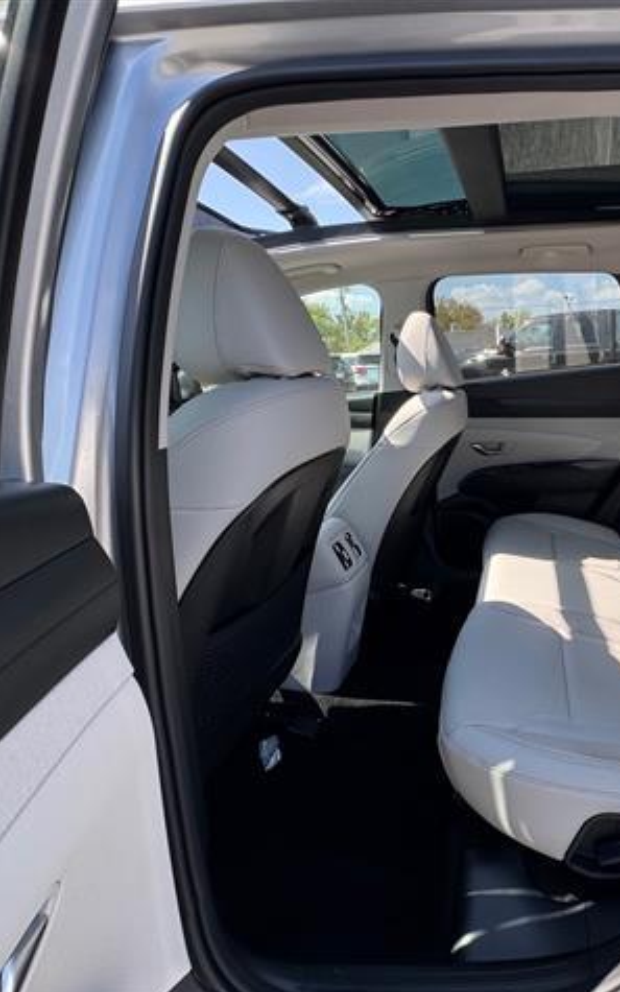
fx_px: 541
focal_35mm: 20
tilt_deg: -11.6
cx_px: 518
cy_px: 499
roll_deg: +2.5
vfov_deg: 85.1
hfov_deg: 54.5
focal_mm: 2.22
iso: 40
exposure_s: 1/329
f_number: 2.2
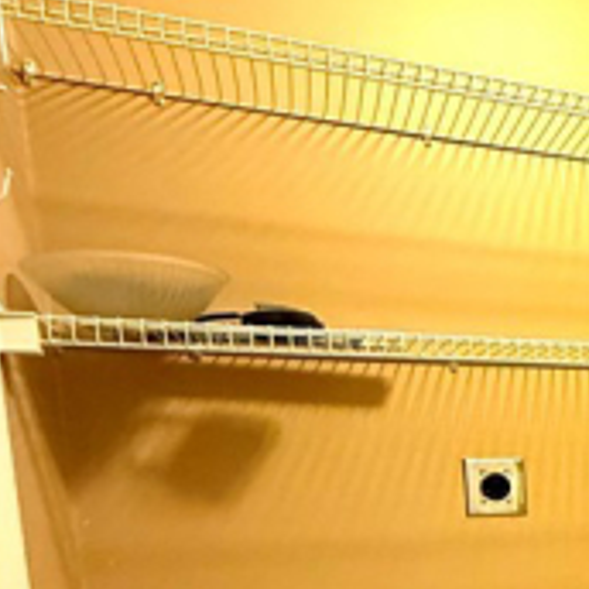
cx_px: 842
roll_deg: +2.9
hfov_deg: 27.0
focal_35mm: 48
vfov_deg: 32.4
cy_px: 598
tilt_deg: -6.1
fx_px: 924
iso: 320
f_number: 2.2
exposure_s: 1/60
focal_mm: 2.22
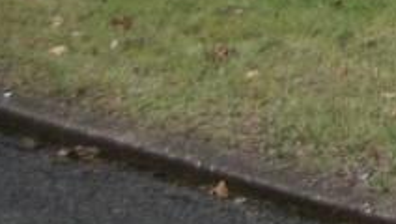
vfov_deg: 6.6
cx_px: 796
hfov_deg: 11.5
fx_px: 1767
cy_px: -441
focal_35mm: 168
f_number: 2.9
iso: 80
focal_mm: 5.7
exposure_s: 1/200
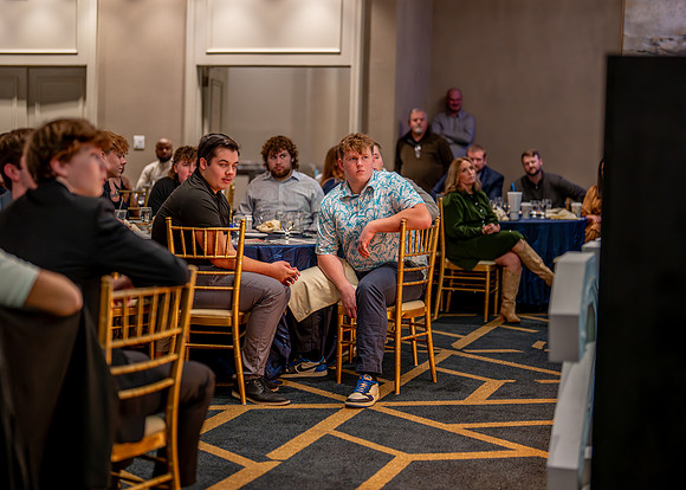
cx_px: 349
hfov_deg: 31.6
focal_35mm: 62
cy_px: 204
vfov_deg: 22.8
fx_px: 1211
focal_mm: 50
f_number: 1.2
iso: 1600
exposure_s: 1/400
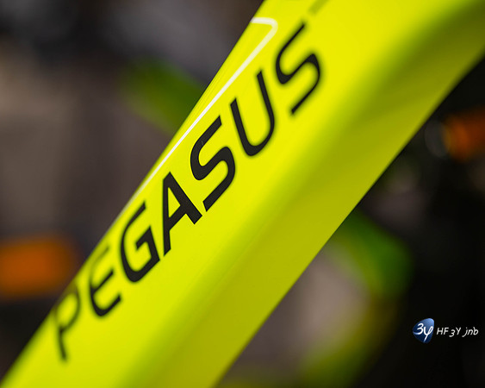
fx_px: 2911
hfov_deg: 9.5
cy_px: 194
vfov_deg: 7.6
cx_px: 194
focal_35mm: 203
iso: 100
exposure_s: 1/10
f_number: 3.3
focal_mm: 180
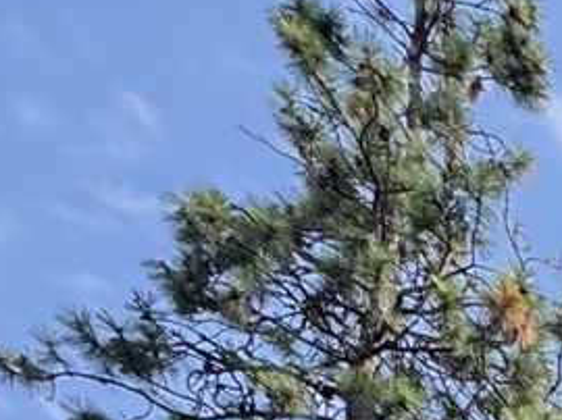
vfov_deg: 11.4
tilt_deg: +5.7
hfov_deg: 15.0
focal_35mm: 83
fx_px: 1346
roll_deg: +1.3
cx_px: 1322
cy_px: 1223
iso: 40
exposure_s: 1/276
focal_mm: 2.22
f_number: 2.2
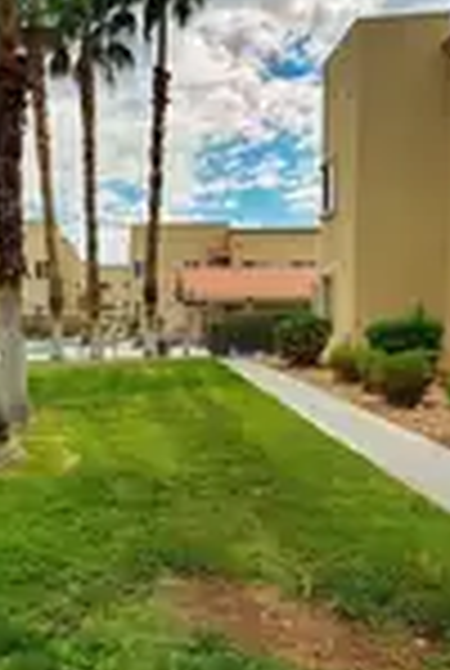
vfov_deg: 49.5
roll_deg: +1.4
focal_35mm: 39
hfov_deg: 32.1
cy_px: 333
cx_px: 18
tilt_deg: -0.6
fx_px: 728
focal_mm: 2.22
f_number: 2.2
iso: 20
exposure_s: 1/955
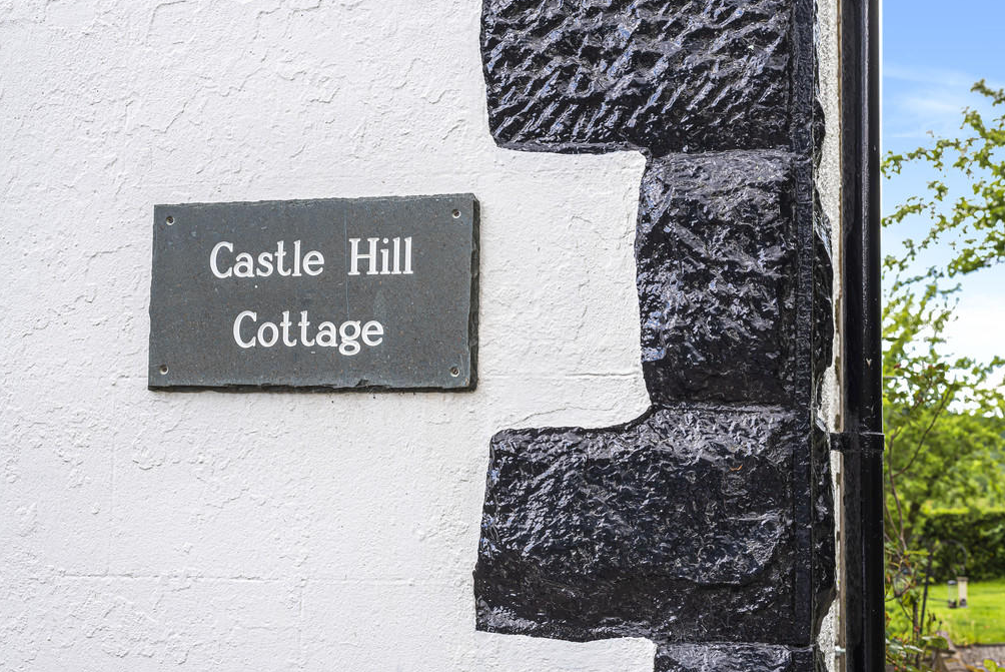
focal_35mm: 51
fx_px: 1425
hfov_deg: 38.9
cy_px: 335
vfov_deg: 26.5
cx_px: 510
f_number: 8
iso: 250
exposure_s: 1/200
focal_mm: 50
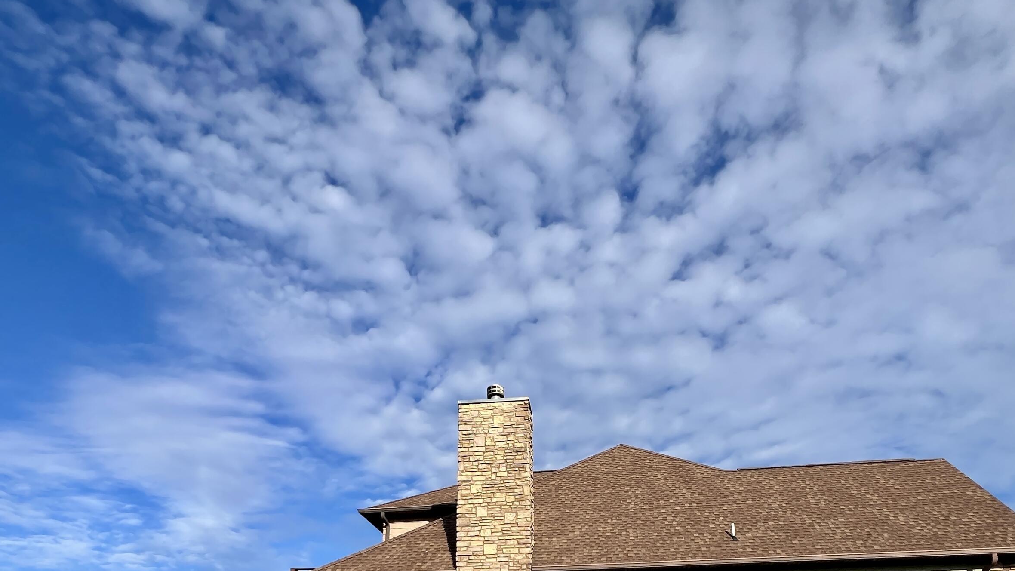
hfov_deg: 92.6
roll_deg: +2.5
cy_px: 446
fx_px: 484
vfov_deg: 57.1
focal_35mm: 18
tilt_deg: +16.1
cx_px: 535
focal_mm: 1.57
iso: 32
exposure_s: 1/1876
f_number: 1.8
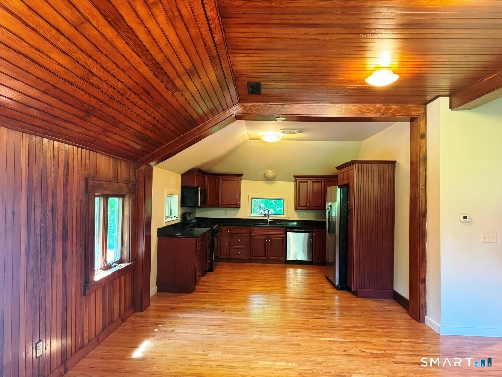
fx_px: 348
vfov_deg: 56.8
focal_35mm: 24
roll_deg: -1.1
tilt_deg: +1.2
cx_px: 251
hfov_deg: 71.6
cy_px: 188
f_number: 1.78
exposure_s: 1/60
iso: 500
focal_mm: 6.76
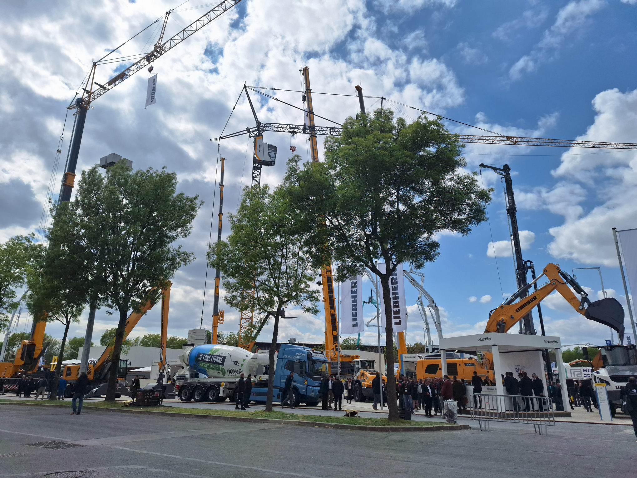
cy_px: 239
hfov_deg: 73.9
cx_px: 318
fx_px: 423
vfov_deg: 58.9
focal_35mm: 23
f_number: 1.8
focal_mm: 5.54
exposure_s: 1/5102
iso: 40
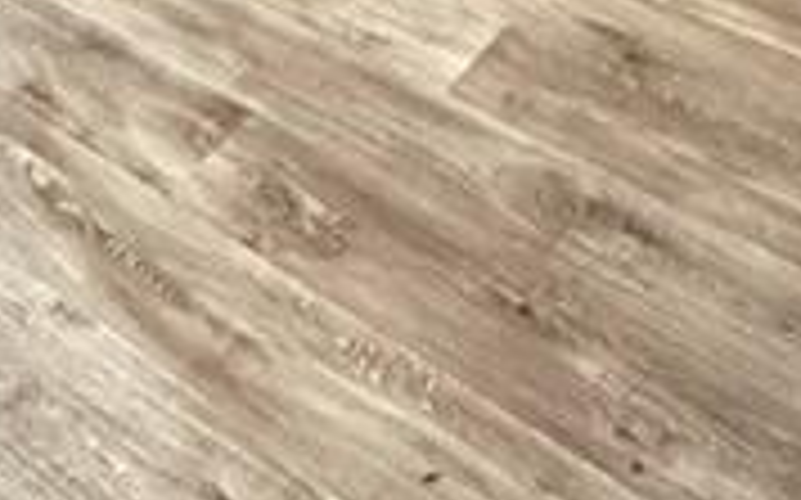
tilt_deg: -15.5
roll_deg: +0.6
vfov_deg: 16.0
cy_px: -491
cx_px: 104
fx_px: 1396
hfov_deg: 30.8
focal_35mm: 64
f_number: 2.2
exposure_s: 1/40
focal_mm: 2.22
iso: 1000
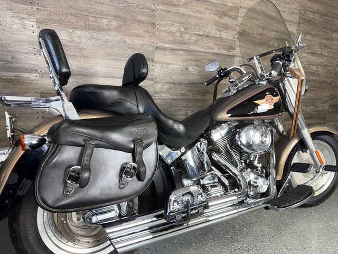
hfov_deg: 71.6
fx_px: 234
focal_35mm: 24
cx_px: 169
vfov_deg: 56.8
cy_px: 127
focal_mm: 6.76
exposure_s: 1/27
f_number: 1.78
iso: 64
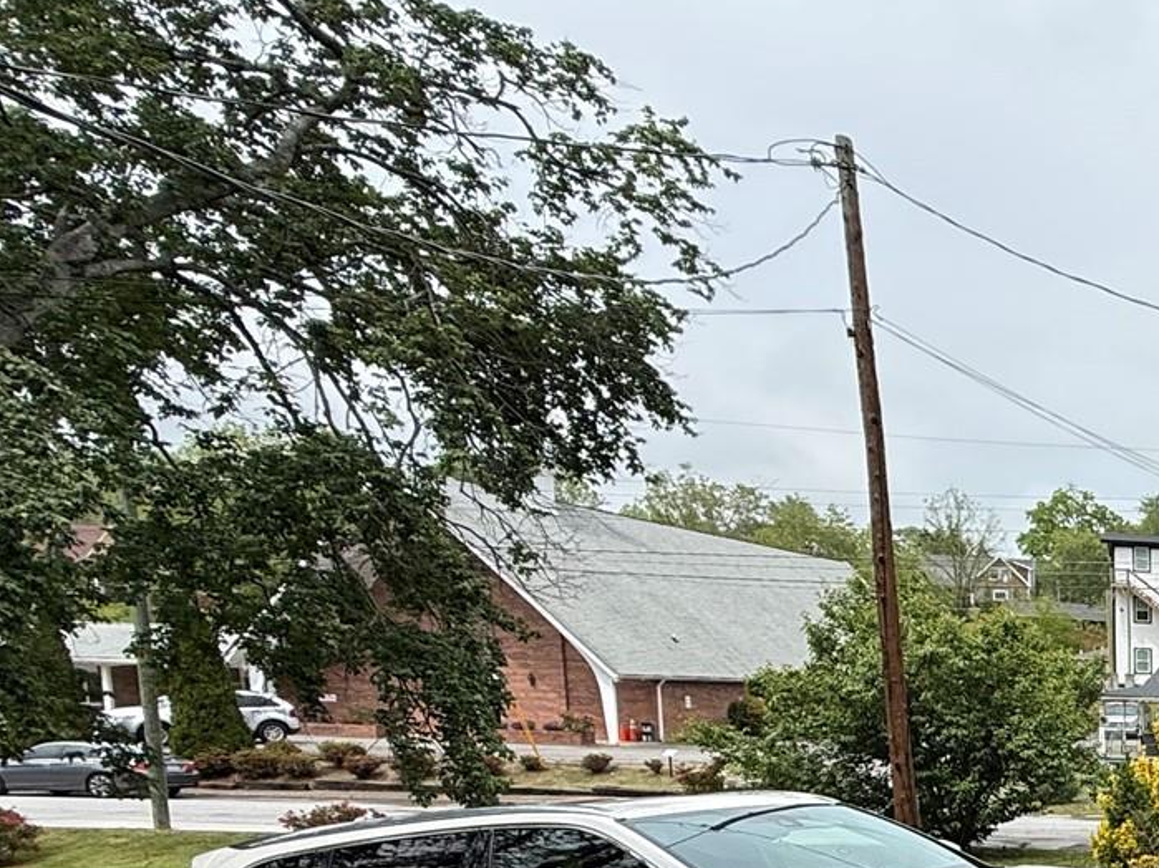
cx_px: 1562
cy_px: 914
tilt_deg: -8.4
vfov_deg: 31.8
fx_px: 1373
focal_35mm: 41
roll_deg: -0.8
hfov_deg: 32.3
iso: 50
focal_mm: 2.22
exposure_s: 1/1189
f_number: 2.2
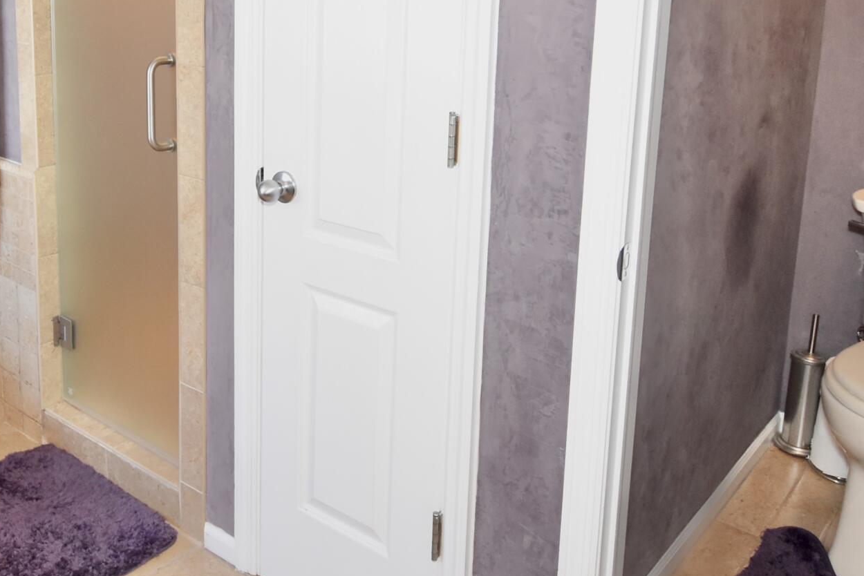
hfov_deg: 52.1
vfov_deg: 35.5
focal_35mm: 36
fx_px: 864
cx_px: 286
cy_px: 99
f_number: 3.5
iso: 800
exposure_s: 1/60
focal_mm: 10
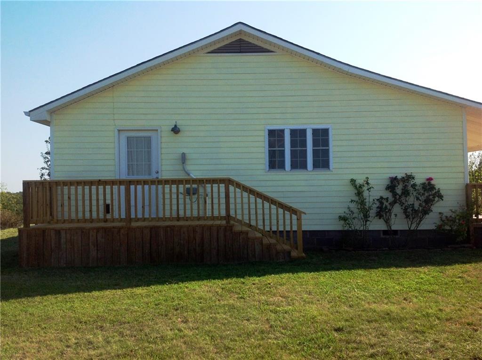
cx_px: 241
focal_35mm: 35
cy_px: 180
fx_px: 486
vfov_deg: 40.6
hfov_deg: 52.7
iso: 80
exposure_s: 1/1890
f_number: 2.4
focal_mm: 4.28
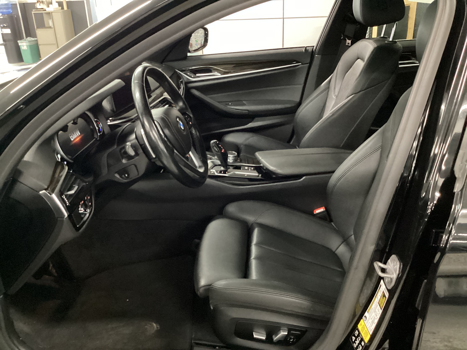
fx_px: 418
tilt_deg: -24.5
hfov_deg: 58.4
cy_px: 175
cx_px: 234
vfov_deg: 45.4
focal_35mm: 31
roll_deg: +2.0
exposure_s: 1/17
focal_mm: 3.3
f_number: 2.4
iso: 640
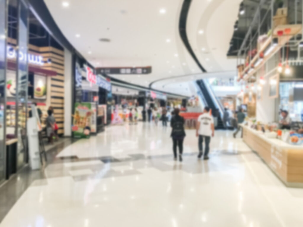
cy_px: 114
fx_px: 254
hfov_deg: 61.7
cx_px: 152
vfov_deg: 48.2
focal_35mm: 29
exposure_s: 1/35
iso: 40
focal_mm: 4.15
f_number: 2.2
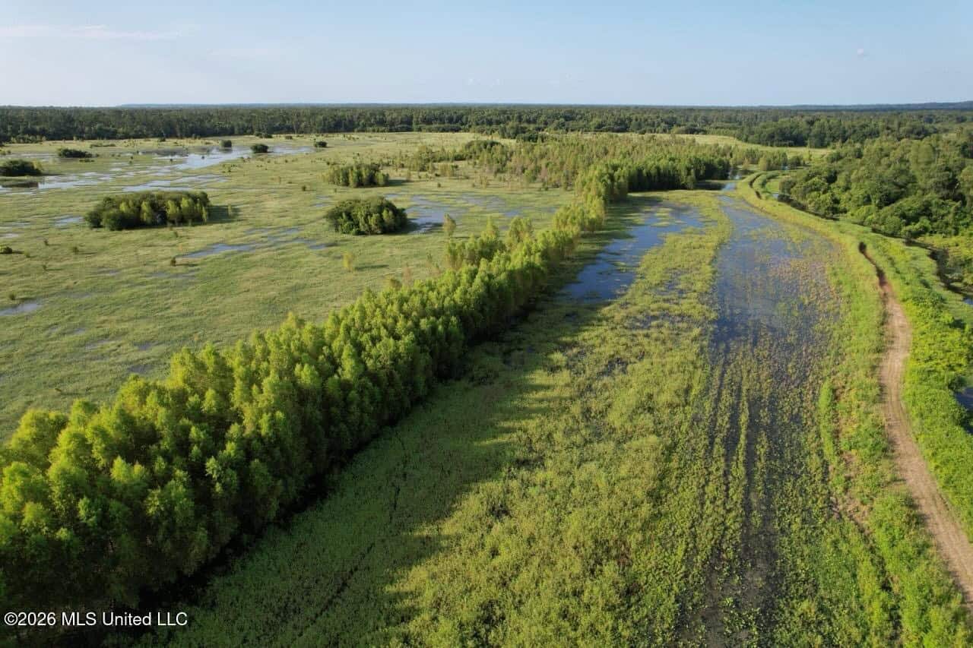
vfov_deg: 57.2
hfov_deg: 78.6
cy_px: 324
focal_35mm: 22
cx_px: 486
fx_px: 594
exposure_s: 1/1250
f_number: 2.8
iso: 120
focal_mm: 8.4
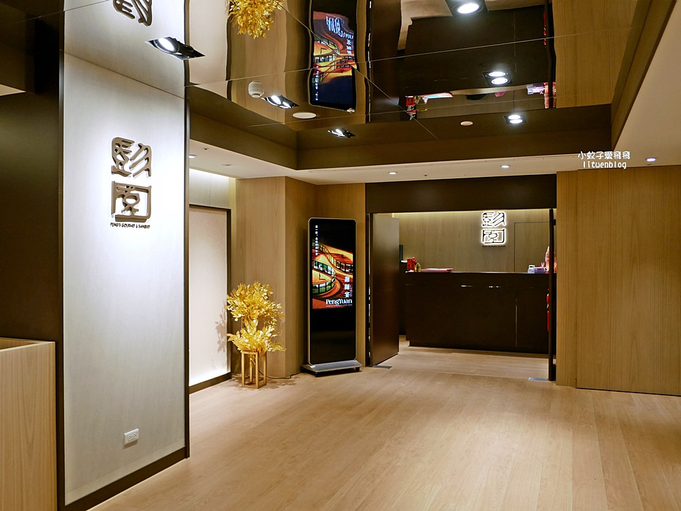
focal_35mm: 28
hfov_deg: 63.4
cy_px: 256
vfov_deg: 49.8
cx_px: 340
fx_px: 551
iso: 400
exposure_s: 1/60
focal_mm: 14
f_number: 2.5
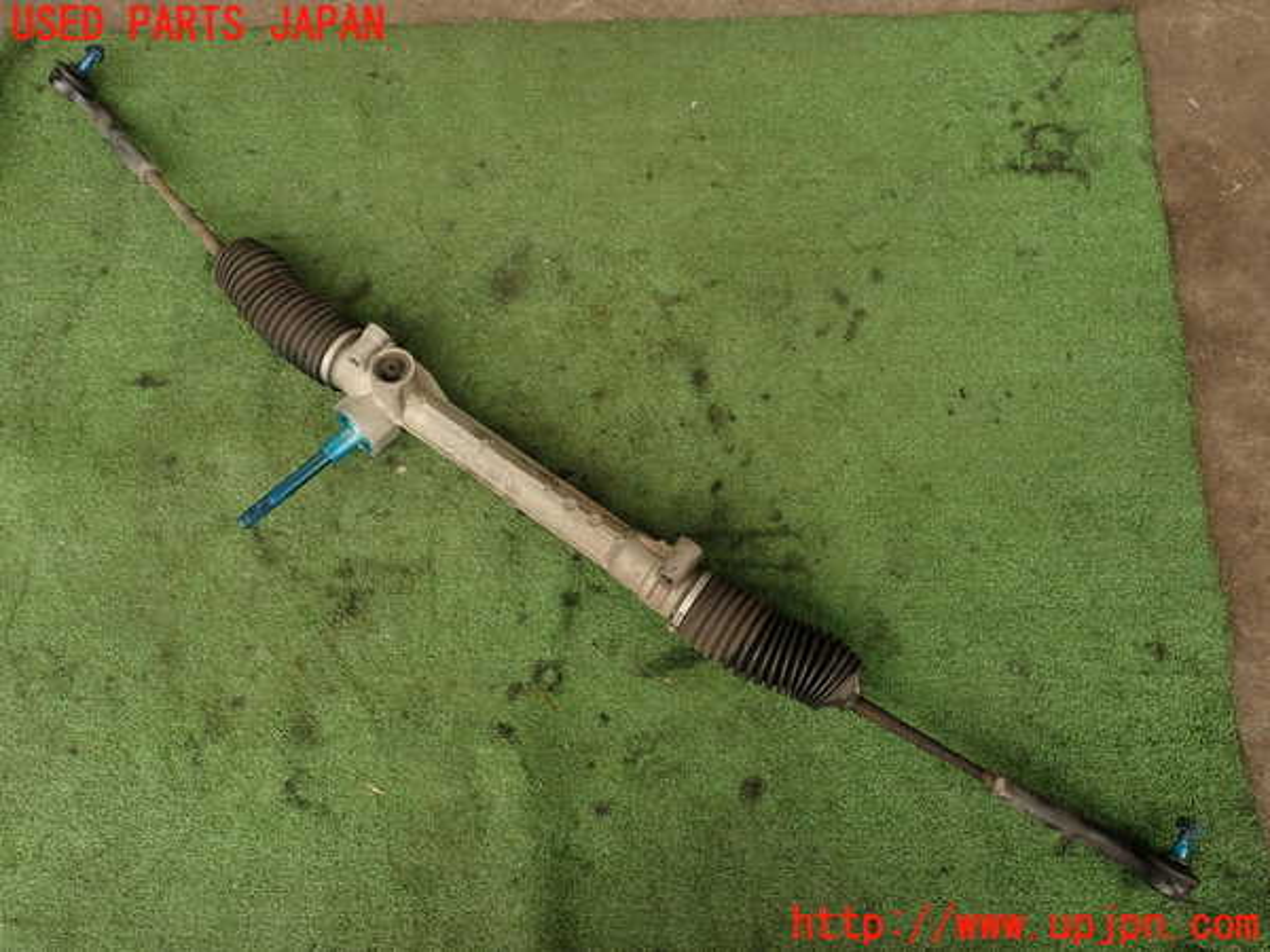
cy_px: 476
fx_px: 1101
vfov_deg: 46.8
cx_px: 635
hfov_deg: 60.0
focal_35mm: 30
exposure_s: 1/100
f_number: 3.2
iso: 100
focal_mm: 5.4
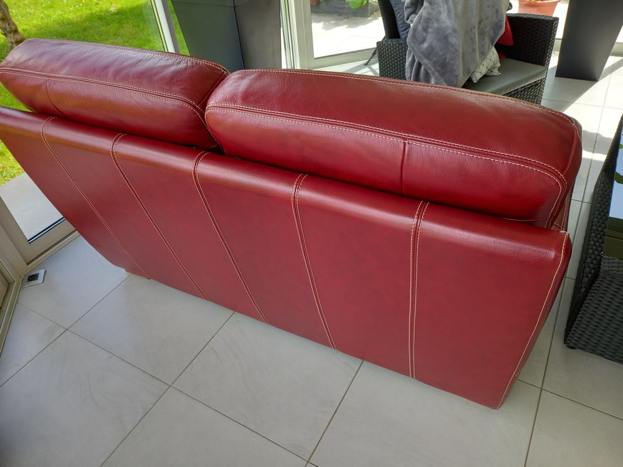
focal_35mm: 25
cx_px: 312
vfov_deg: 54.9
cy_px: 234
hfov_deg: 69.4
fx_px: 450
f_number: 2
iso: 50
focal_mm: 4.6
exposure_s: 1/100
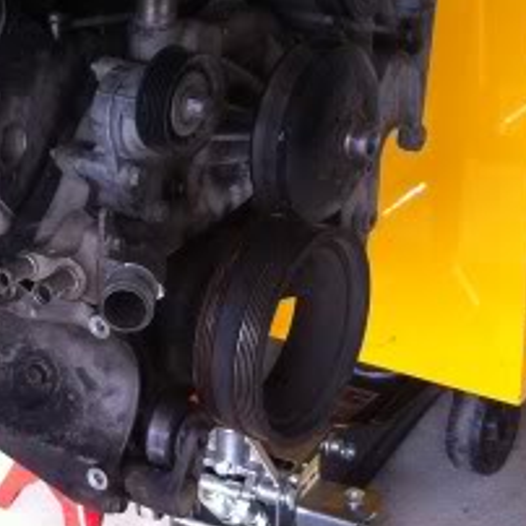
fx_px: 2097
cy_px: 137
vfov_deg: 14.2
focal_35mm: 122
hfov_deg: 13.9
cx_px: -77
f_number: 2.8
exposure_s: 1/60
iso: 80
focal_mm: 3.9
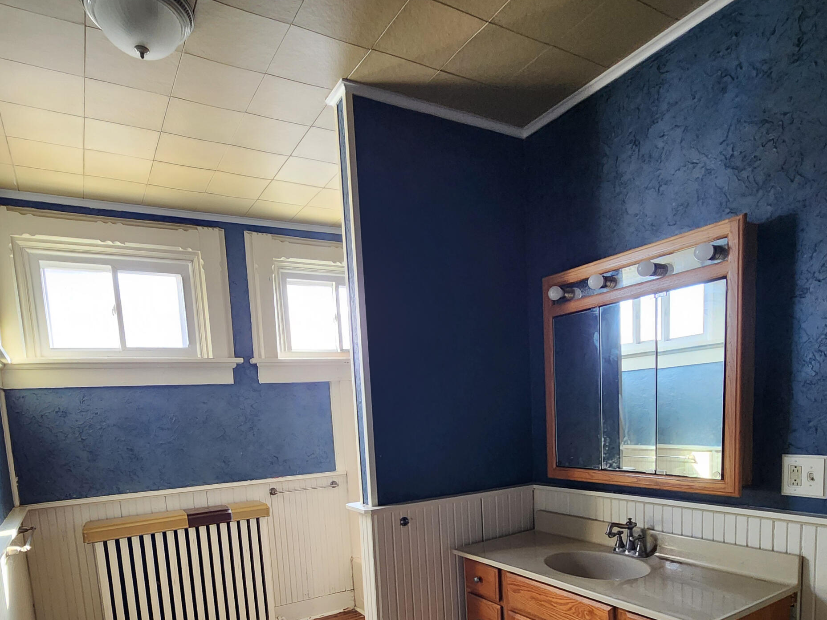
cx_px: 419
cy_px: 480
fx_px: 502
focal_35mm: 21
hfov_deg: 79.0
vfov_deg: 59.3
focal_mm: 2.2
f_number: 2.2
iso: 320
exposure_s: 1/40
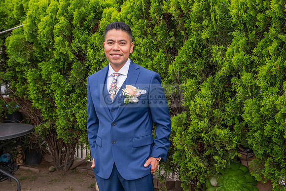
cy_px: 96
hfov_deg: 48.4
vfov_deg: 33.4
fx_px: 318
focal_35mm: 40
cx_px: 143
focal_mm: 40
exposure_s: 1/160
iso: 250
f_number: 8
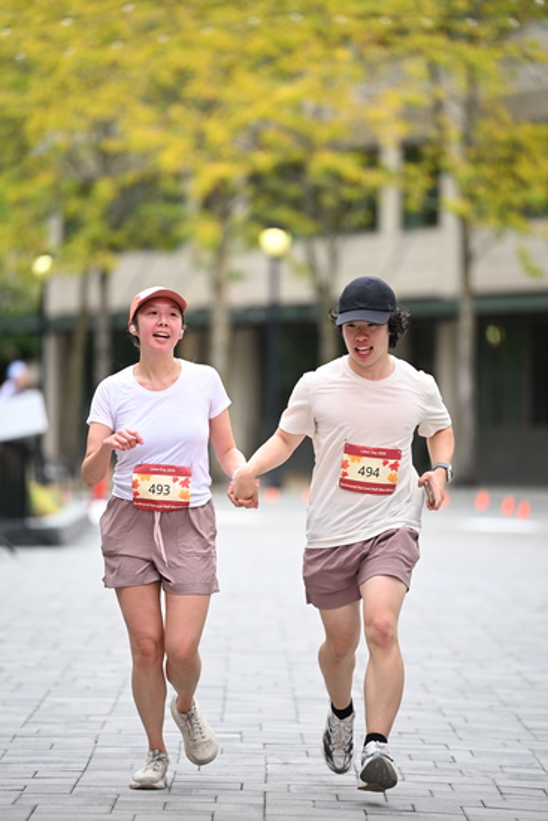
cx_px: 274
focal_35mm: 200
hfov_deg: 6.9
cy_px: 410
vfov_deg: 10.3
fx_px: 4563
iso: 640
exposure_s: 1/1600
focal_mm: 200
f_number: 2.8
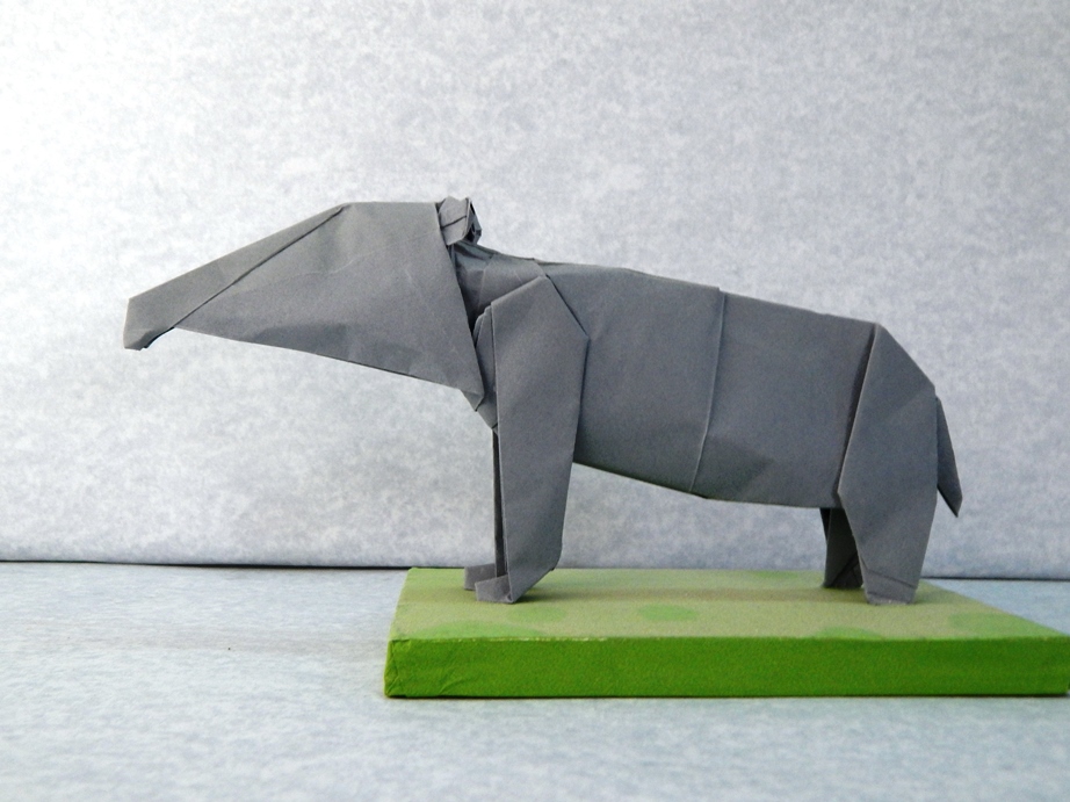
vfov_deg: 40.7
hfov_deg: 52.6
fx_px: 1082
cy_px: 401
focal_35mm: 35
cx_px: 535
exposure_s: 1/15
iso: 400
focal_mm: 6.1
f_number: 3.3
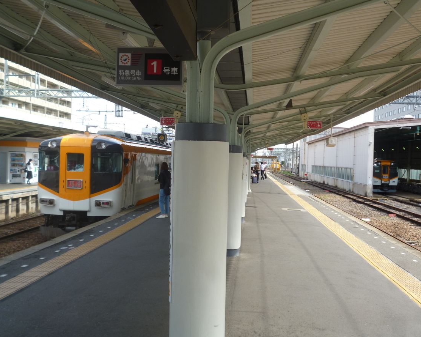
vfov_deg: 39.2
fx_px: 473
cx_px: 226
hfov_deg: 47.9
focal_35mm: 38
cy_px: 170
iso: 100
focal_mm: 6.4
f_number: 3.5
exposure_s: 1/250
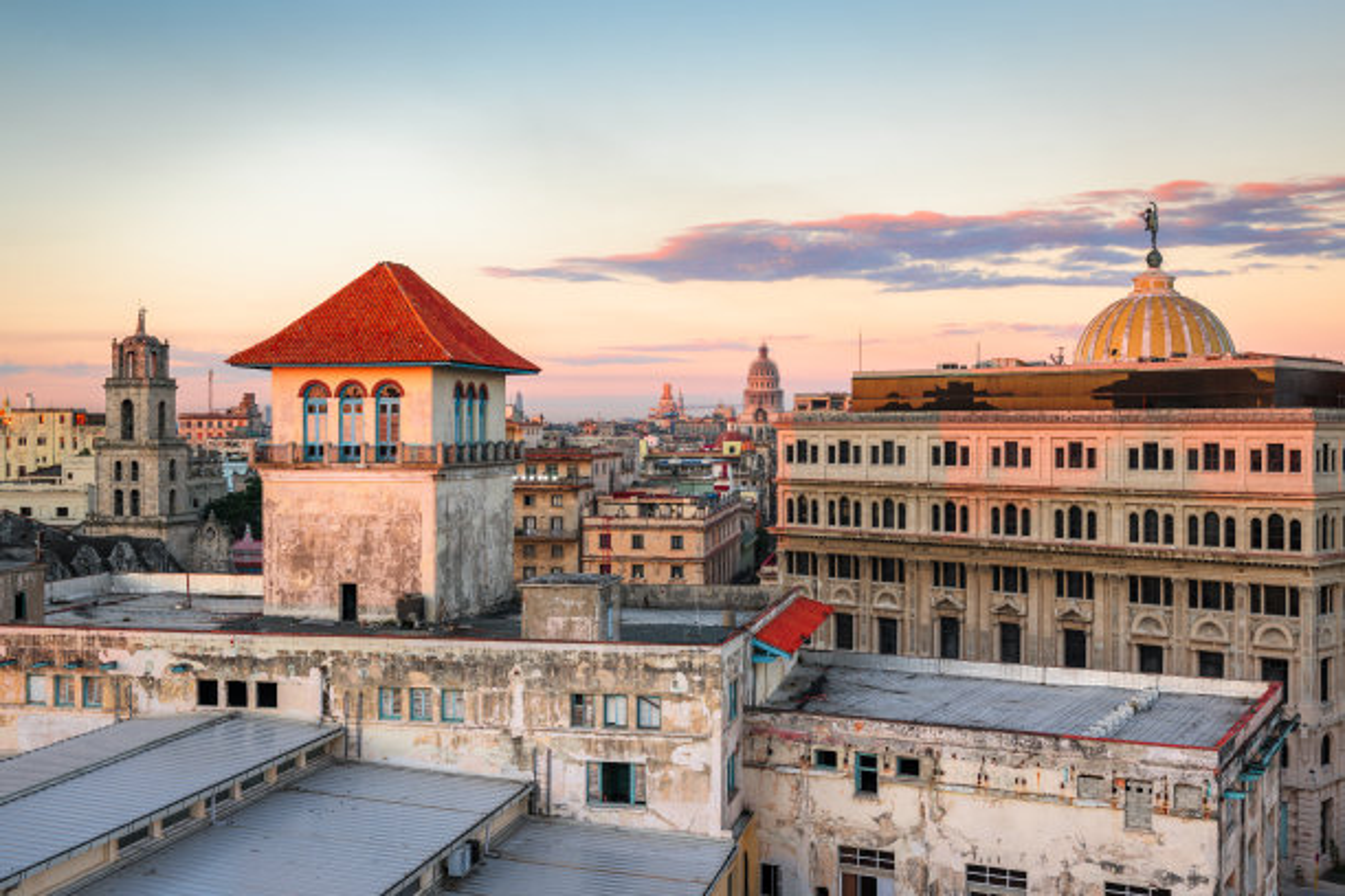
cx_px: 672
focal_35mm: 40
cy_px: 448
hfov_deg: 48.5
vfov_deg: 33.4
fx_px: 1494
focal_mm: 40
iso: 64
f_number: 8
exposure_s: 1/15
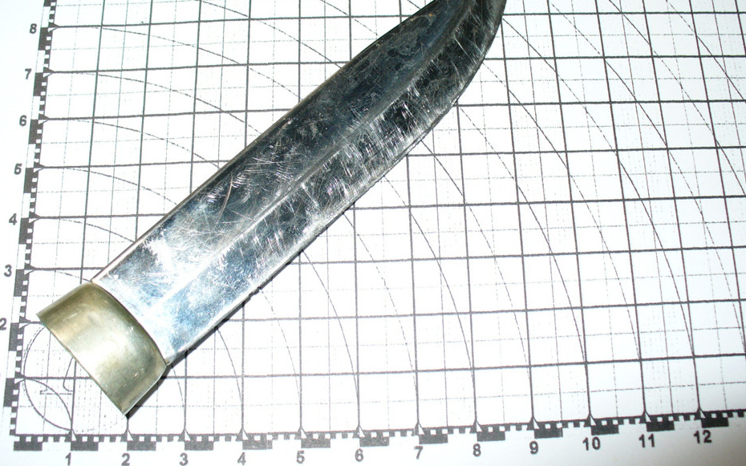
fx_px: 915
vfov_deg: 28.5
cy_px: 174
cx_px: 393
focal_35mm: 45
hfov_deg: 44.3
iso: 80
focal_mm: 6.1
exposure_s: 1/30
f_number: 2.8
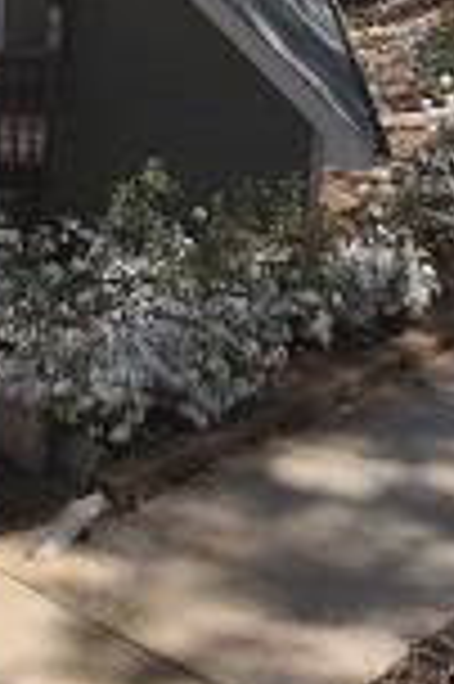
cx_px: -211
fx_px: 1991
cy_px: -117
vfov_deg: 18.5
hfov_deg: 12.4
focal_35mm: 105
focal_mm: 4.4
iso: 110
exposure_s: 1/1500
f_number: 2.8
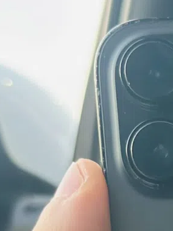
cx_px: 262
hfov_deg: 8.4
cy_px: 315
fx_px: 1153
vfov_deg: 11.1
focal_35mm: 173
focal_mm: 6.86
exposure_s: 1/44
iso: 400
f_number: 1.78
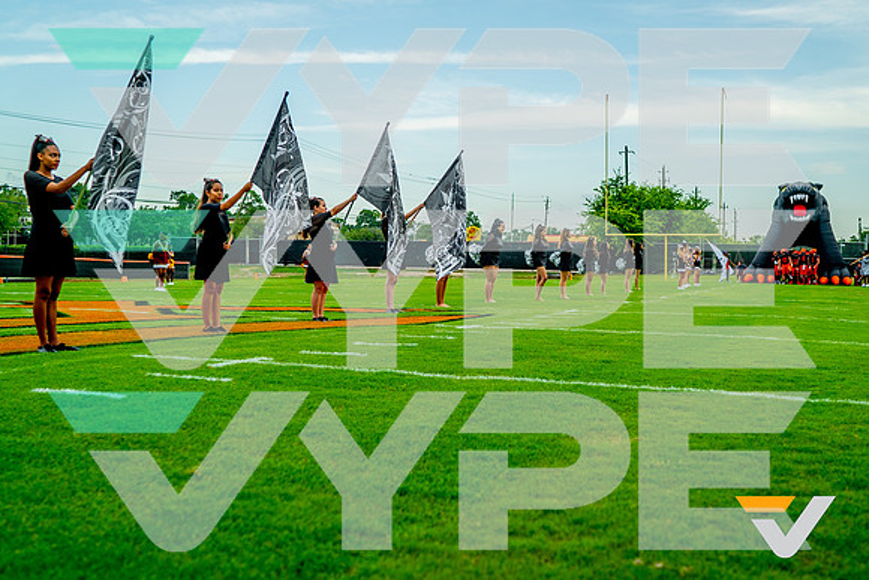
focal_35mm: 40
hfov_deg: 48.7
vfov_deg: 33.6
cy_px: 256
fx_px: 960
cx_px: 444
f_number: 2.8
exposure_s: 1/1000
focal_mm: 35
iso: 400
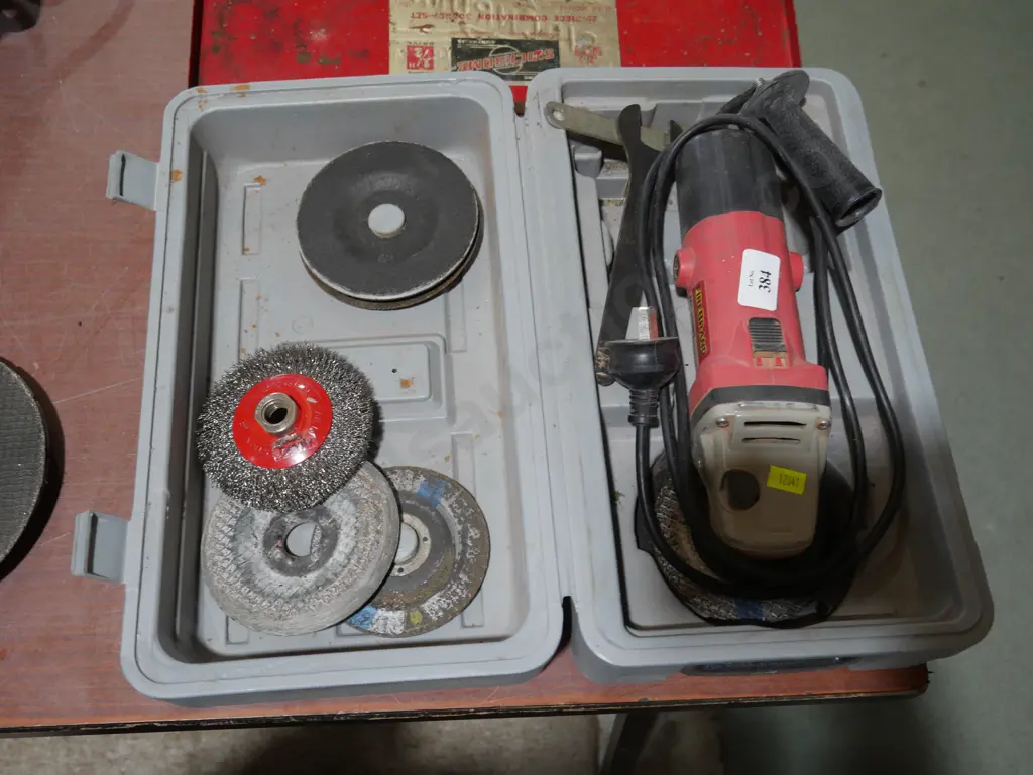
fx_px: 1135
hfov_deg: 49.0
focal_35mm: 38
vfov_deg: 37.8
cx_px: 516
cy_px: 388
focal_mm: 19
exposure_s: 1/60
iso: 320
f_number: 4.1
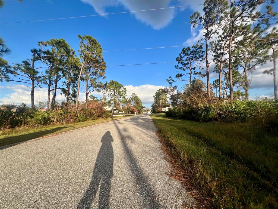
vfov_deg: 89.9
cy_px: 104
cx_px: 139
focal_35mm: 13
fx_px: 104
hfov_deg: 106.2
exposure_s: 1/1179
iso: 32
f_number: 1.8
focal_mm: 1.57
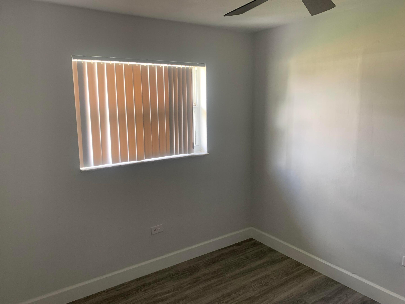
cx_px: 202
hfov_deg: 67.3
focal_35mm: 26
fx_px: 304
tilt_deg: -11.2
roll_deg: +1.1
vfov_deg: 53.1
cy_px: 152
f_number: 1.8
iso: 250
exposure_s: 1/60
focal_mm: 4.25
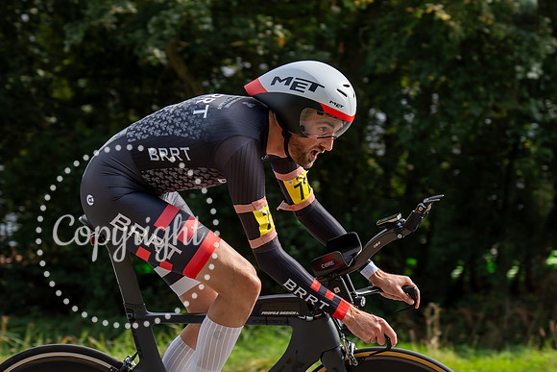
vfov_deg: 9.6
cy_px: 183
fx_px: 2221
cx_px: 222
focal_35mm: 144
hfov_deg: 14.3
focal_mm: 75
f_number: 4
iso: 125
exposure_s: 1/1000
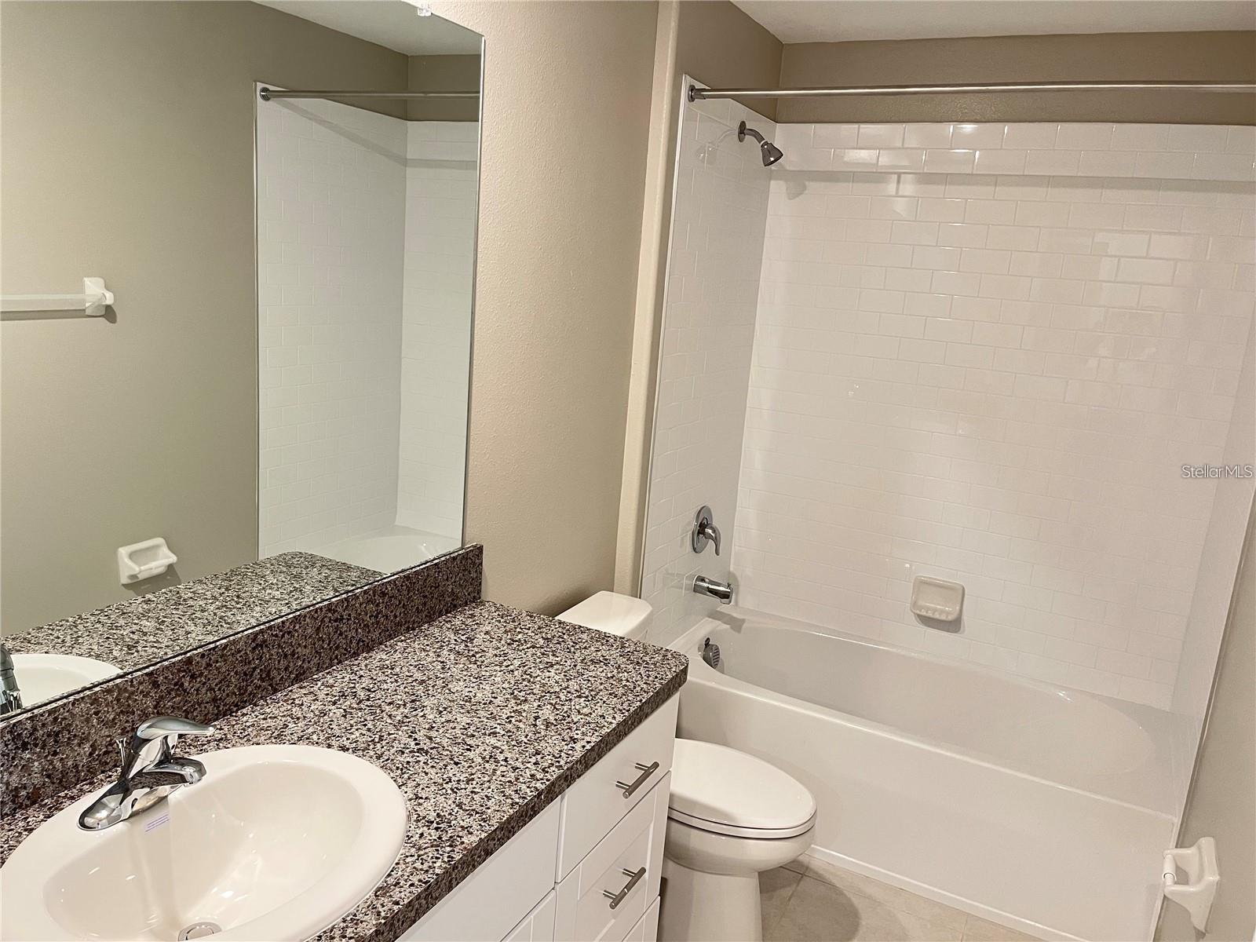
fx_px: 943
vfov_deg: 53.1
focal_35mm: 26
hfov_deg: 67.3
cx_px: 628
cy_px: 471
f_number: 1.6
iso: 250
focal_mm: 5.1
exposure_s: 1/60
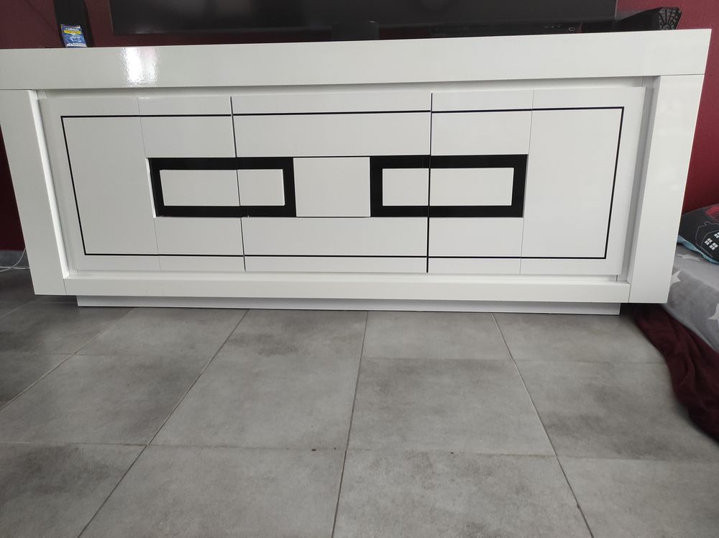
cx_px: 360
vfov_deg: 54.8
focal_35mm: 25
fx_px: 519
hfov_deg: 69.4
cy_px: 269
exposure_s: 1/25
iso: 1415
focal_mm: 5.43
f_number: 1.89
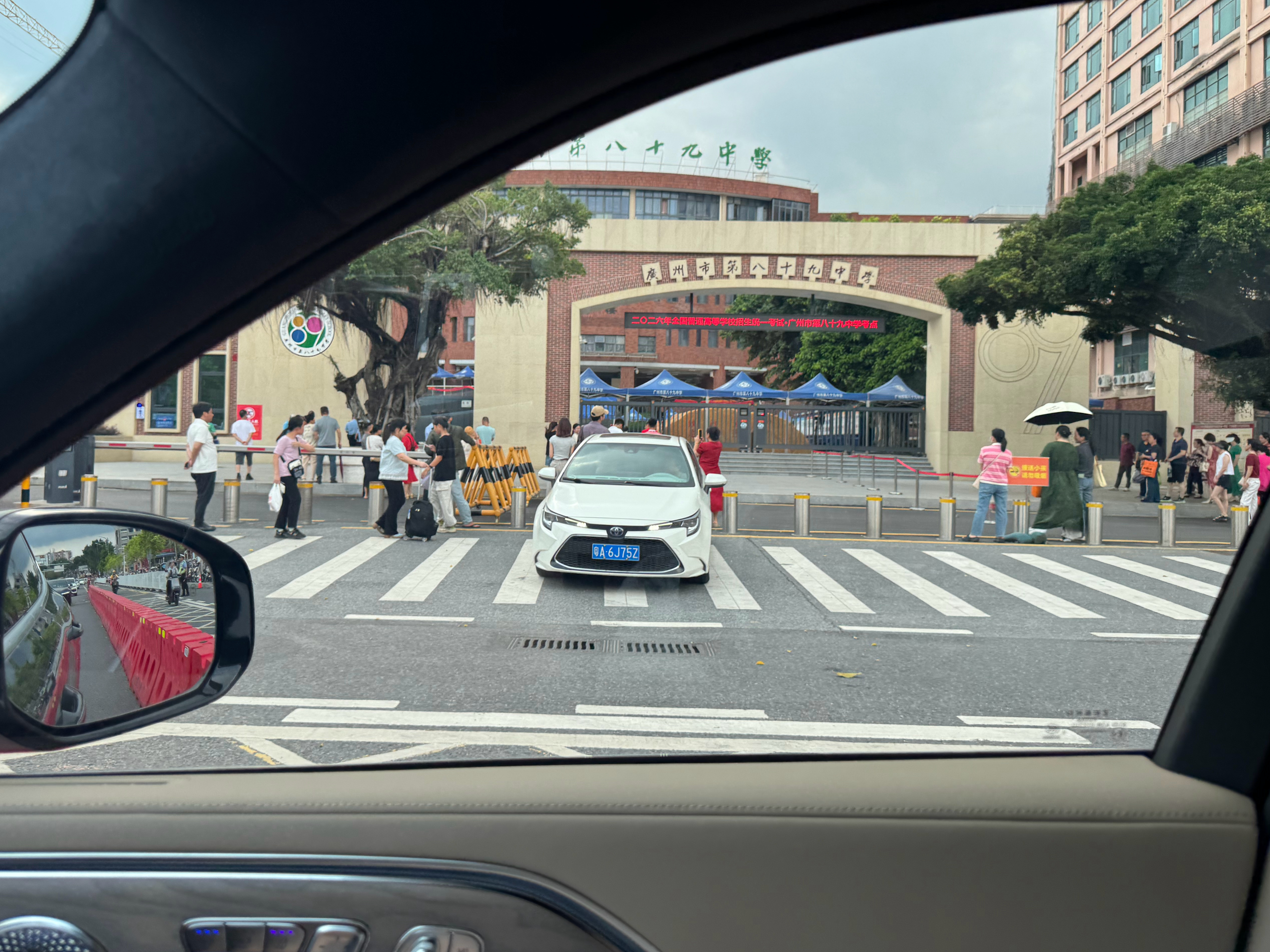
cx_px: 611
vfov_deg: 51.2
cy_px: 420
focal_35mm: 27
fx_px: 991
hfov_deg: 65.3
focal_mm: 6.76
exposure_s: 1/397
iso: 80
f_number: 1.78
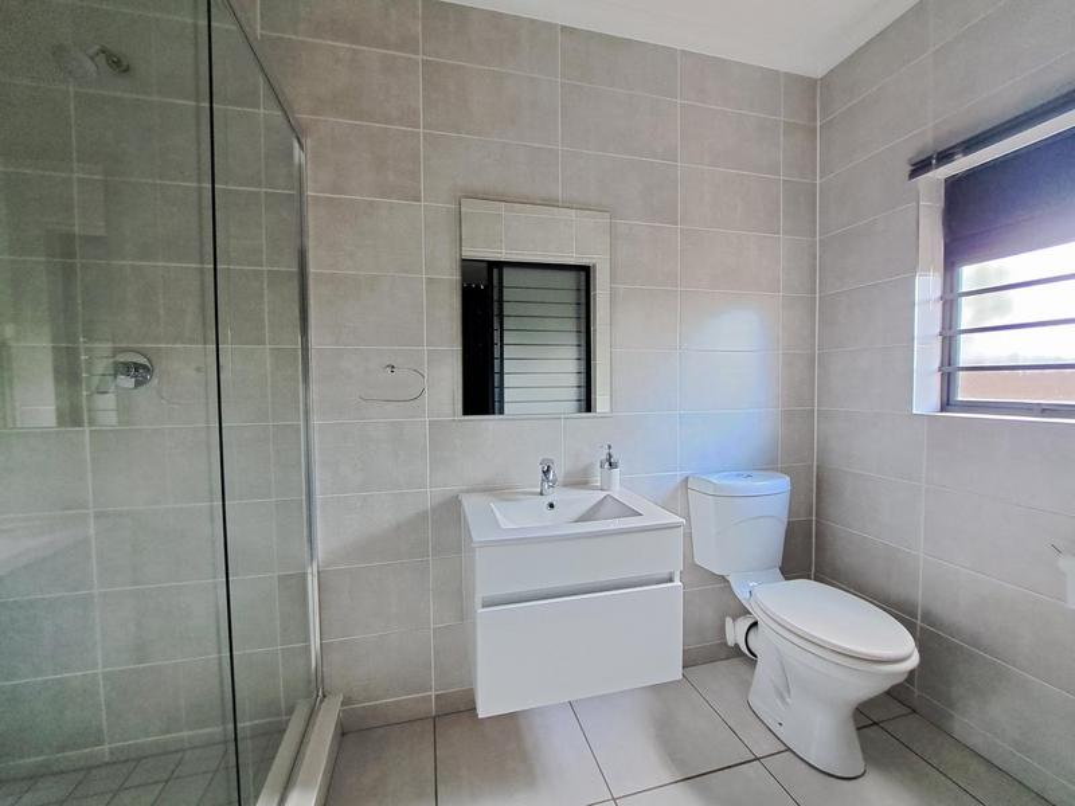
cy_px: 403
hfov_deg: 106.2
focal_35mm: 13
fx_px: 404
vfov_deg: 89.9
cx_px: 538
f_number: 2.2
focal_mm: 1.74
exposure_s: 1/50
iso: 200
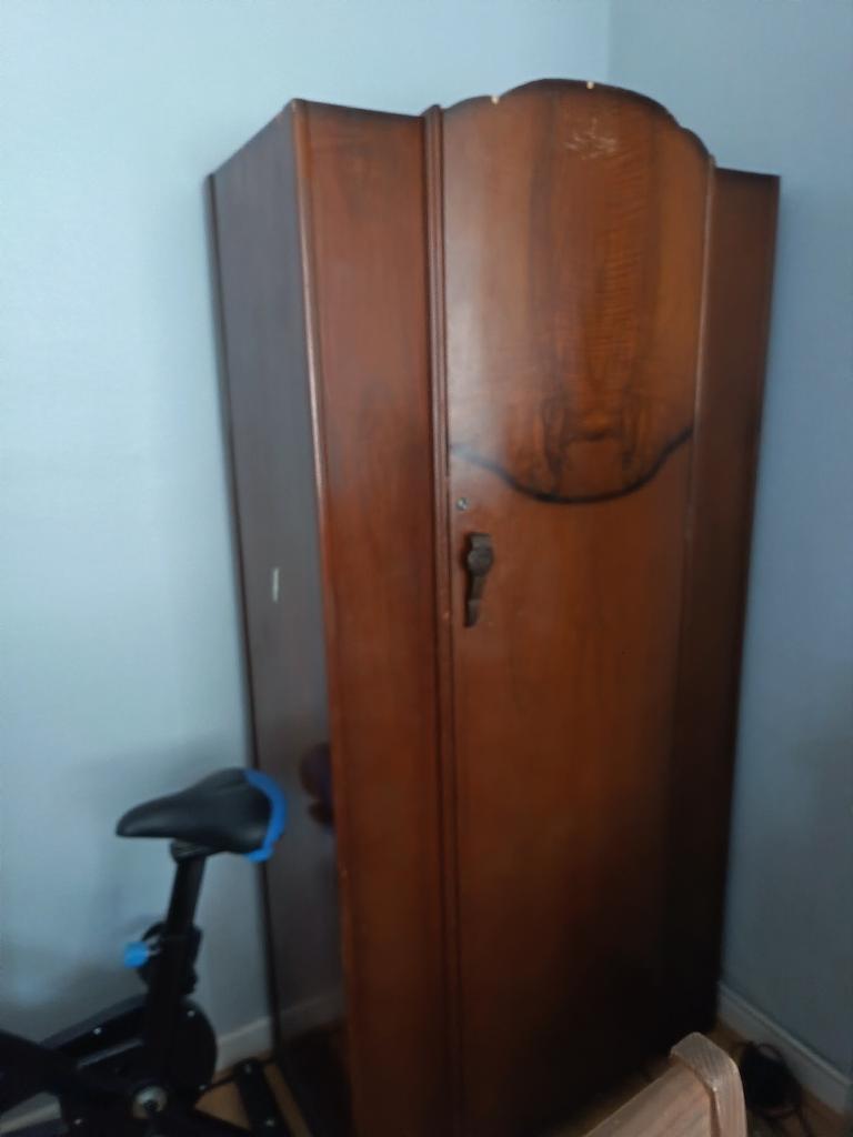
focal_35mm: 24
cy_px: 568
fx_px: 789
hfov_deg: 56.8
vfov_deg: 71.6
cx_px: 426
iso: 4416
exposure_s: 1/25
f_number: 1.75
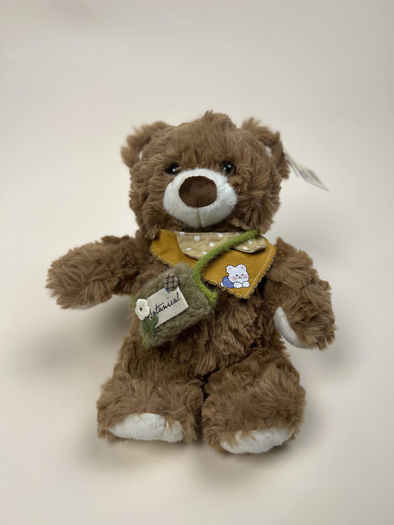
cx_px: 197
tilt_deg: -41.3
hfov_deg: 53.1
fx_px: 395
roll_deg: -1.5
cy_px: 262
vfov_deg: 67.3
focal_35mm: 26
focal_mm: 5.7
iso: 50
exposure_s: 1/814
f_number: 1.5
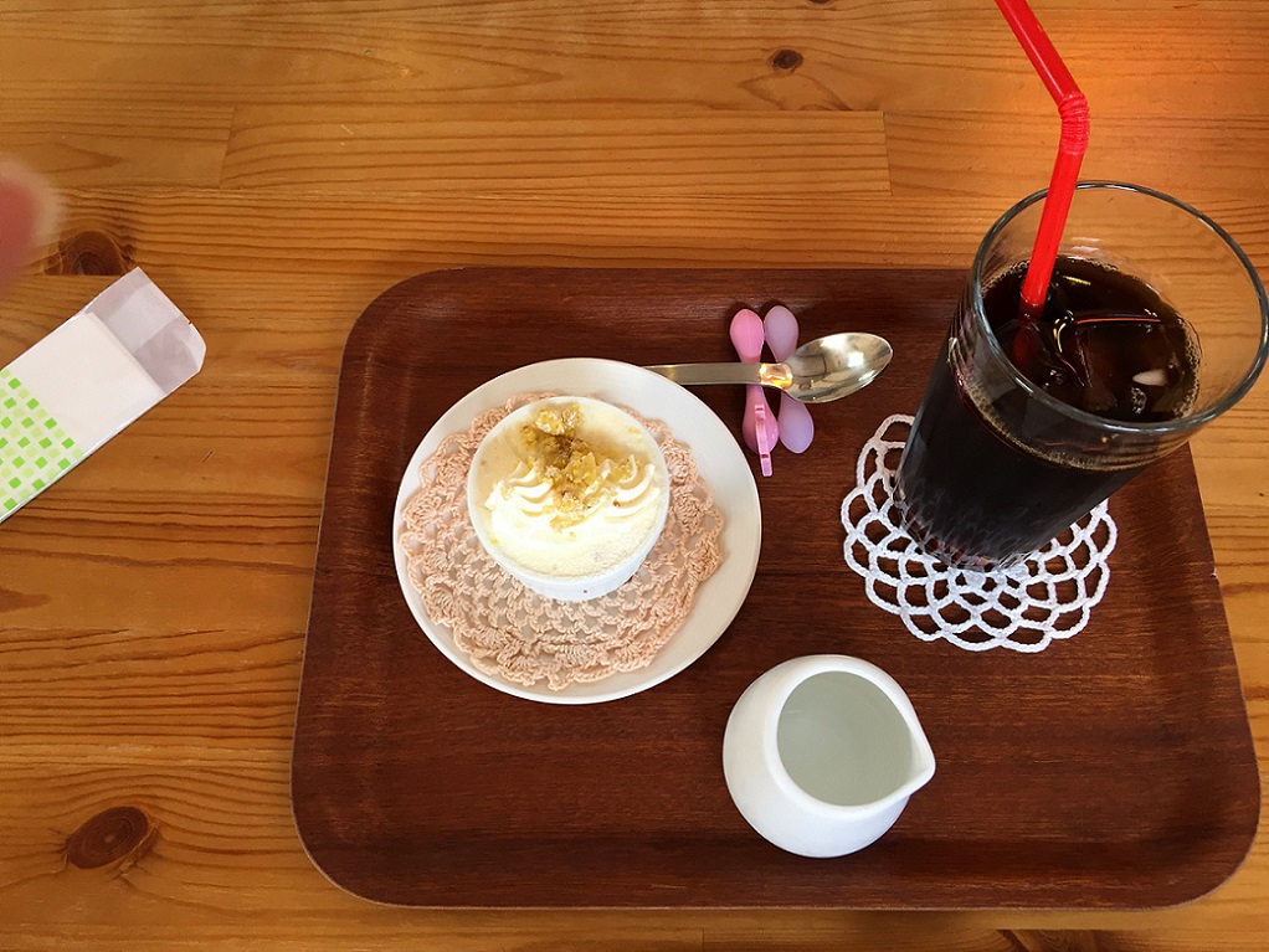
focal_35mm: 29
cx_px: 634
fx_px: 1063
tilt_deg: -66.9
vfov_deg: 48.2
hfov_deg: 61.6
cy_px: 476
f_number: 2.2
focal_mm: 4.15
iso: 40
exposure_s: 1/30
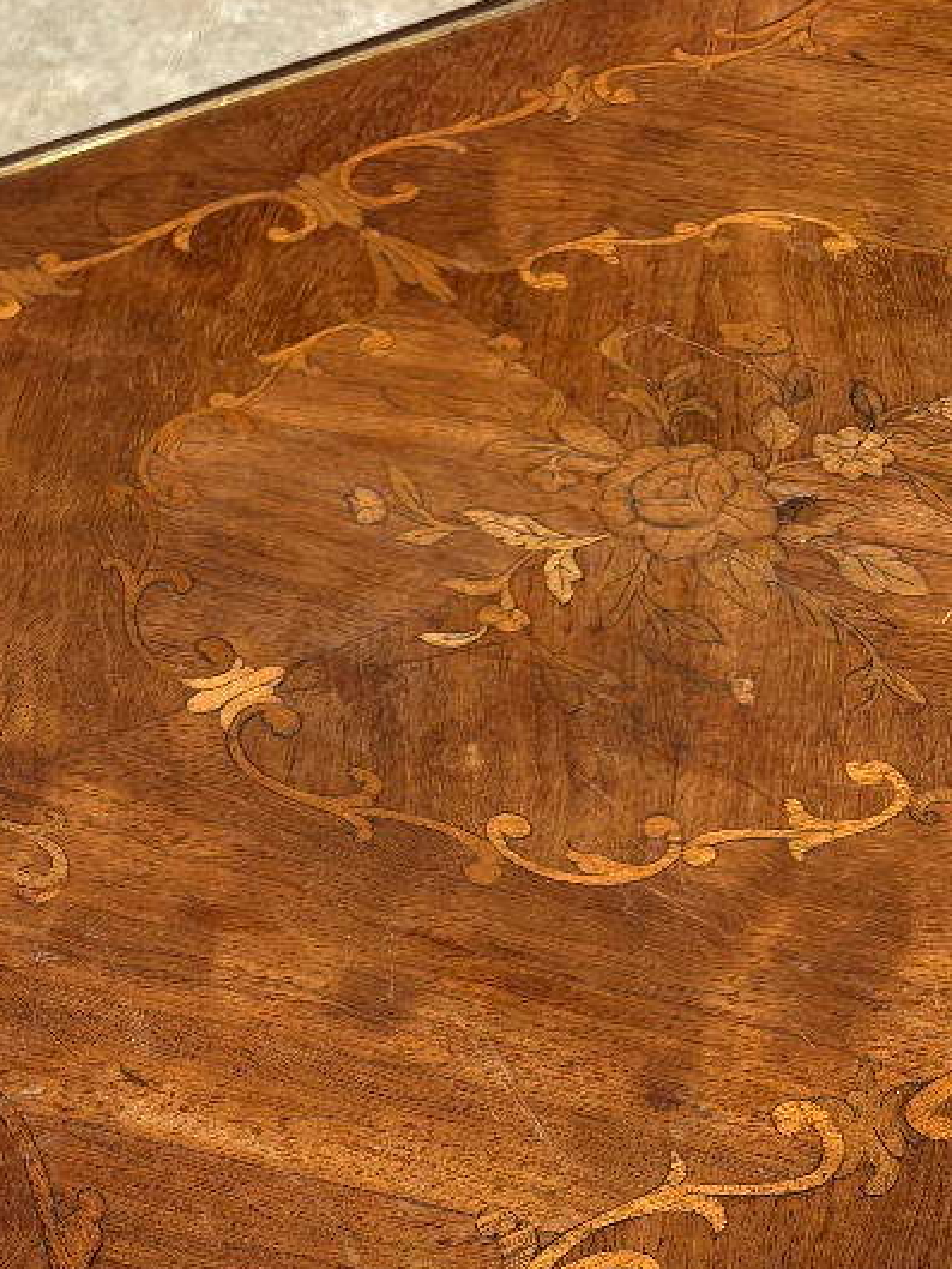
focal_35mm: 59
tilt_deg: -48.9
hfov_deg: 23.4
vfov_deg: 31.6
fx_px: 2163
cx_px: -79
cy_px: 1067
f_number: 1.6
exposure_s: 1/2451
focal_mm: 5.96
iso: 50
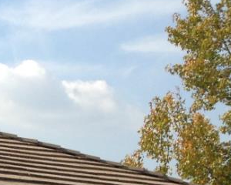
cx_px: -339
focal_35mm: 161
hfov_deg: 10.3
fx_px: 1101
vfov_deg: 9.3
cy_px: 275
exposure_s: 1/1106
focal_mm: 4.13
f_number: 2.4
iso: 50
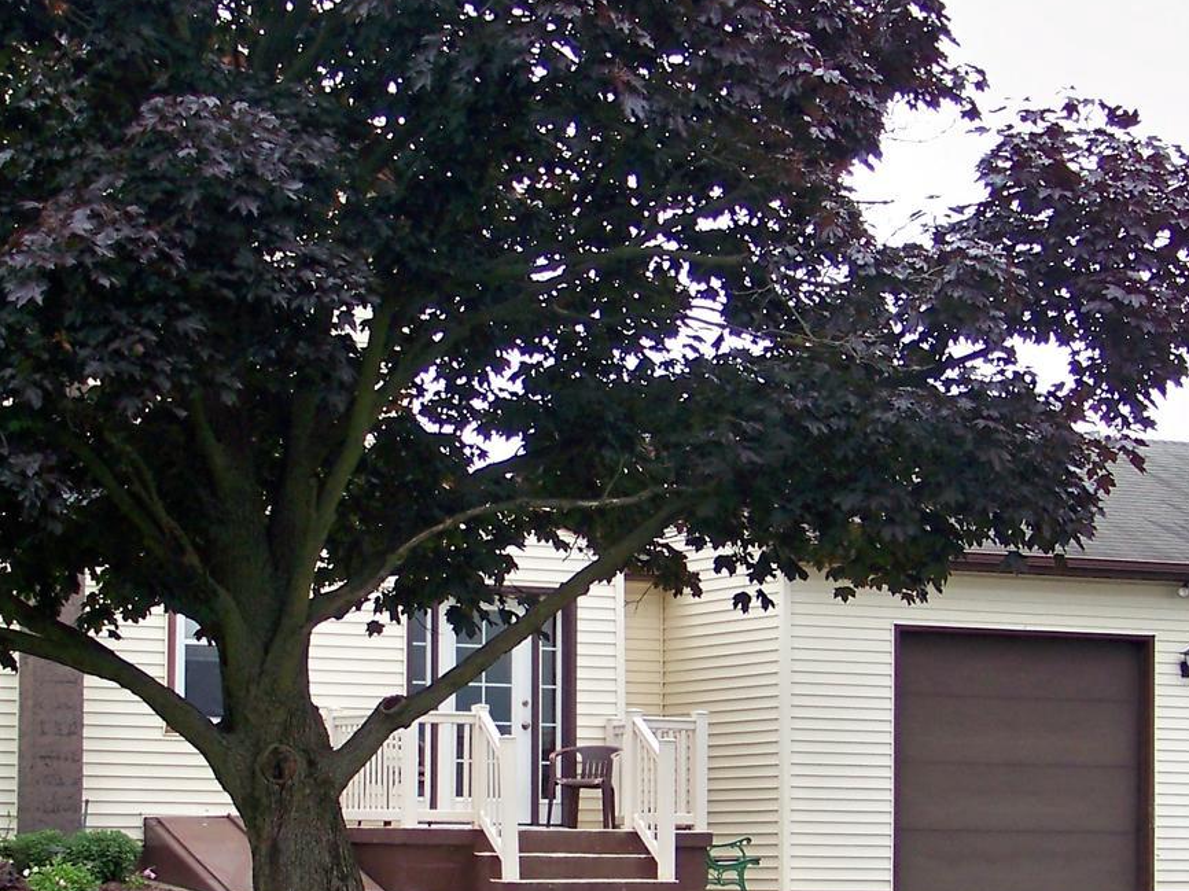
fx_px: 3331
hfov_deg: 20.2
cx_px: 538
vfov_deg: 15.2
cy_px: 664
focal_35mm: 97
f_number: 2.8
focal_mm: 7.6
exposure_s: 1/320
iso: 64
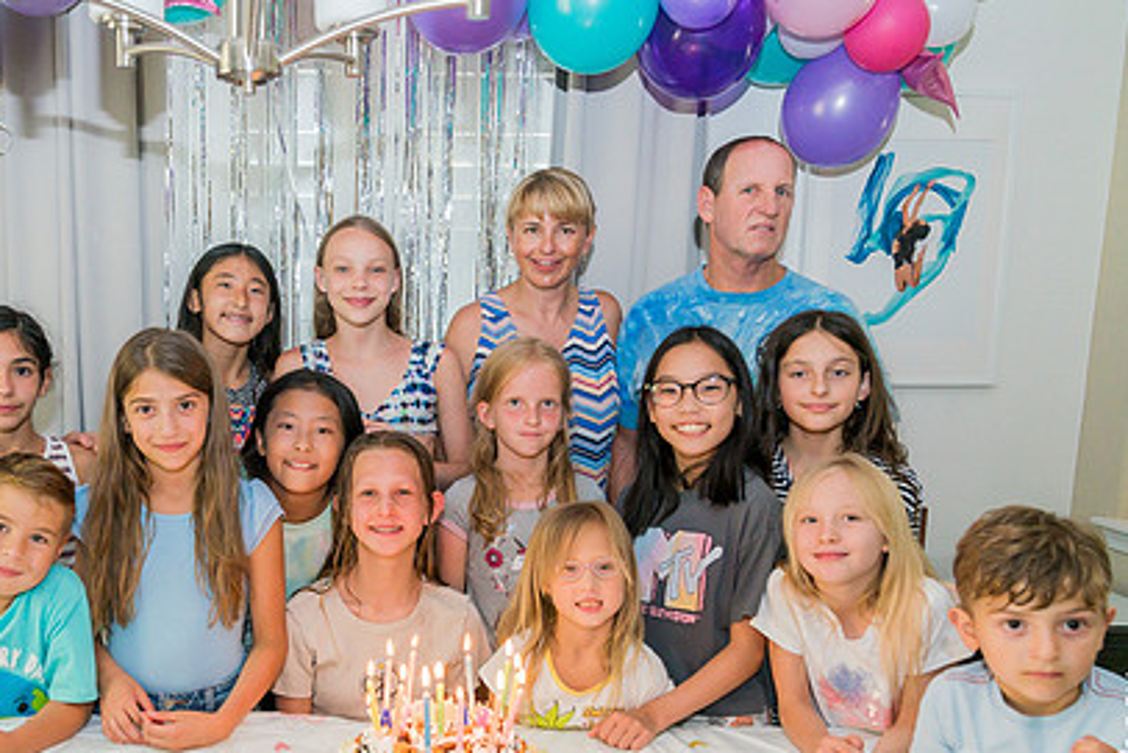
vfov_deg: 37.5
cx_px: 367
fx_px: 1097
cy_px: 493
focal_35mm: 35
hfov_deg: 53.2
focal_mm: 24
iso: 4000
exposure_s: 1/250
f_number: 4.5
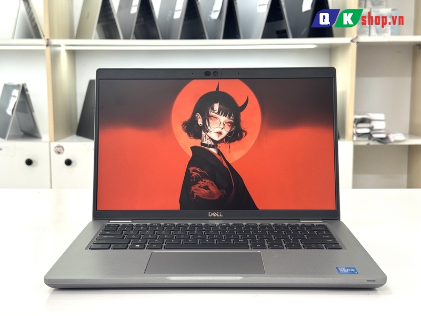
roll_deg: +1.1
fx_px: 584
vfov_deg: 30.3
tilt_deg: -7.7
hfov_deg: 39.7
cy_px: 158
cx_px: 210
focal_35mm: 48
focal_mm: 6.76
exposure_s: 1/121
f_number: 1.78
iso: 80
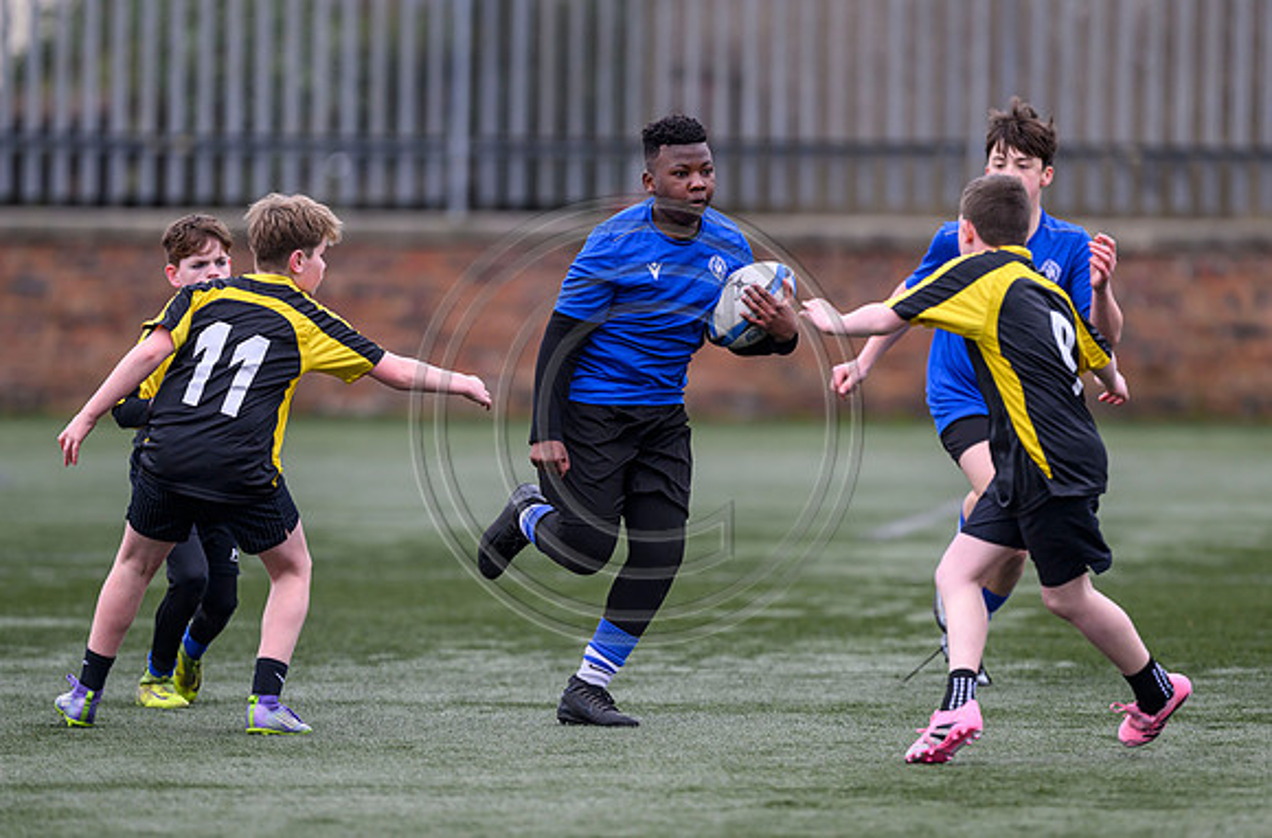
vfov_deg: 2.8
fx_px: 16939
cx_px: 613
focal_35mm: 481
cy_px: 488
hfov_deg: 4.3
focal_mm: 400
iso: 500
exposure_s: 1/1600
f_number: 3.5
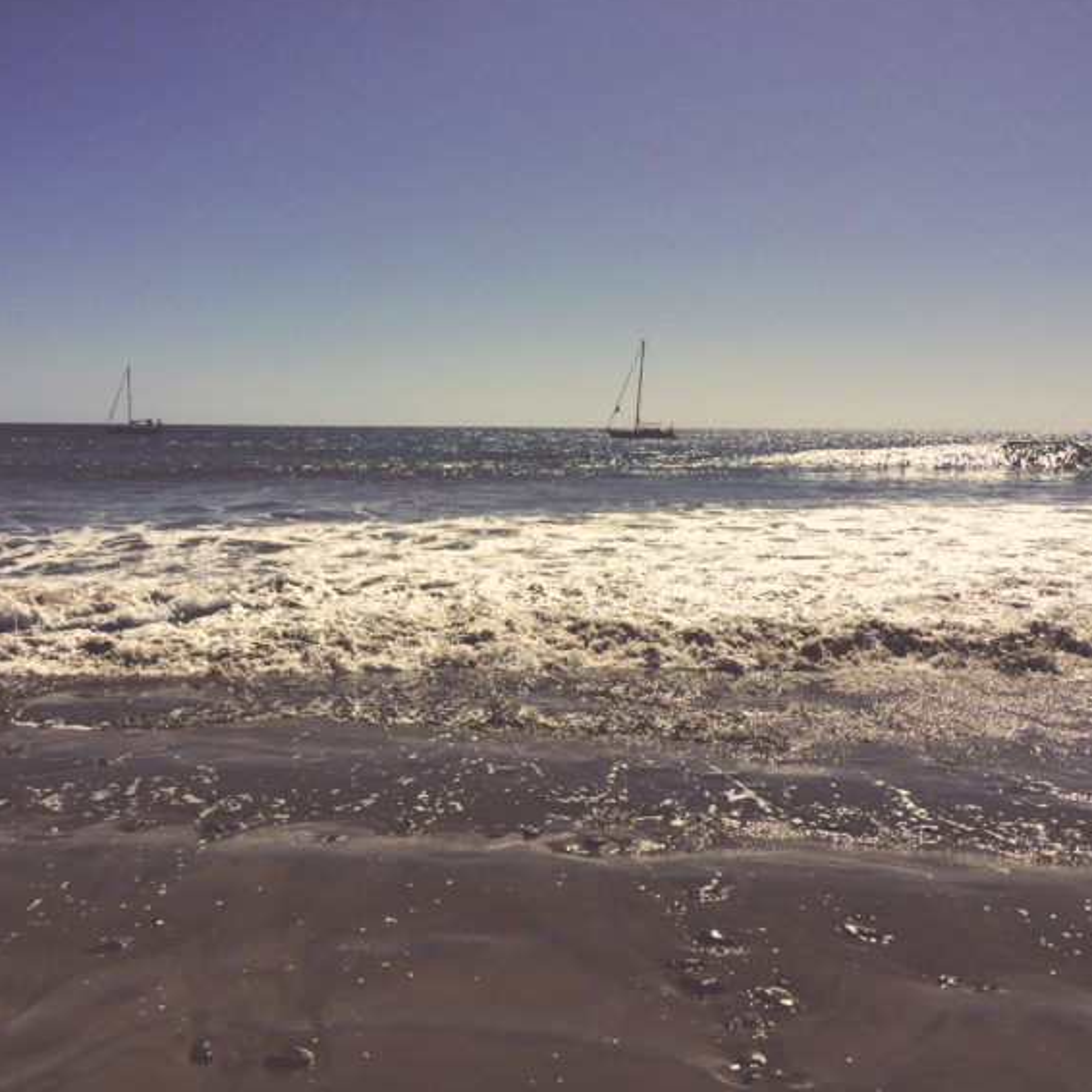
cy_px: 542
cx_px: 505
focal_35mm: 36
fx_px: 1285
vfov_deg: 46.0
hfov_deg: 46.0
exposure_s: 1/8264
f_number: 2.2
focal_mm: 4.12
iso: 40
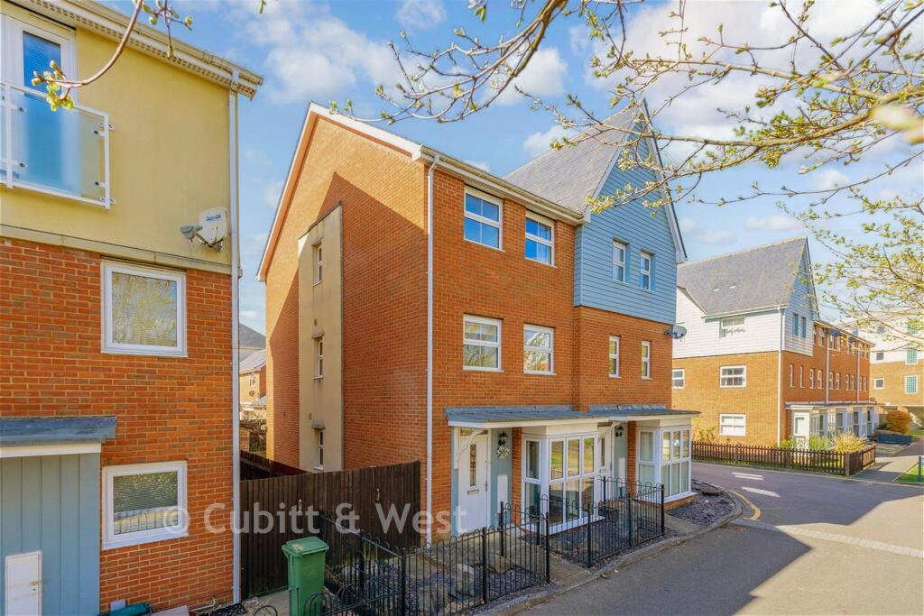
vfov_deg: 81.2
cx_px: 462
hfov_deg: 104.2
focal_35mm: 14
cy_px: 308
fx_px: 359
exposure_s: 1/250
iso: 400
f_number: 8
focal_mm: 14
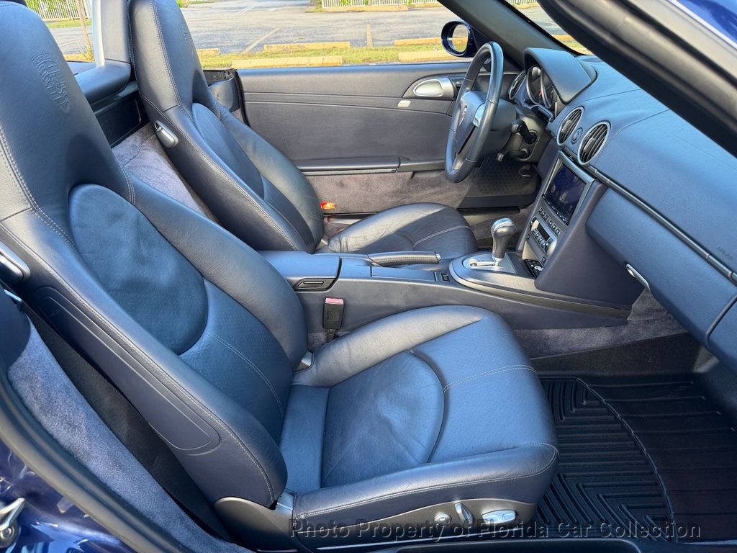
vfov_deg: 56.8
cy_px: 276
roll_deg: +3.4
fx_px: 511
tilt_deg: -29.4
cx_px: 368
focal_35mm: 24
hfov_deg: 71.6
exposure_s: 1/121
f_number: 1.78
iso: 125
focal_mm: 6.76
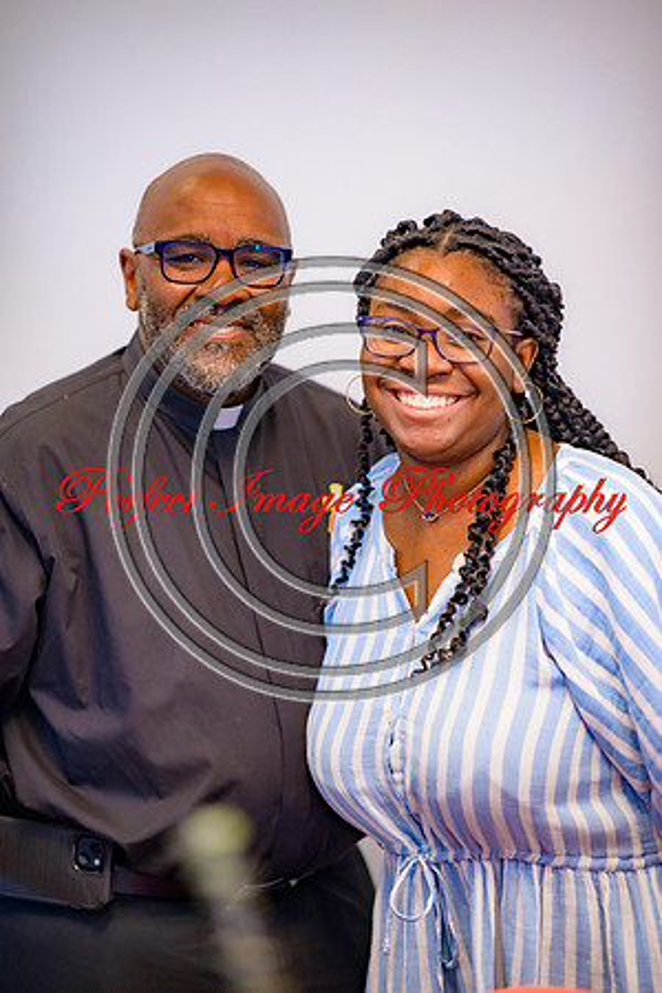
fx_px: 2896
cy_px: 496
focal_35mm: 105
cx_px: 331
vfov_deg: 19.5
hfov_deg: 13.0
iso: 900
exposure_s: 1/125
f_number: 1.8
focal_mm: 105
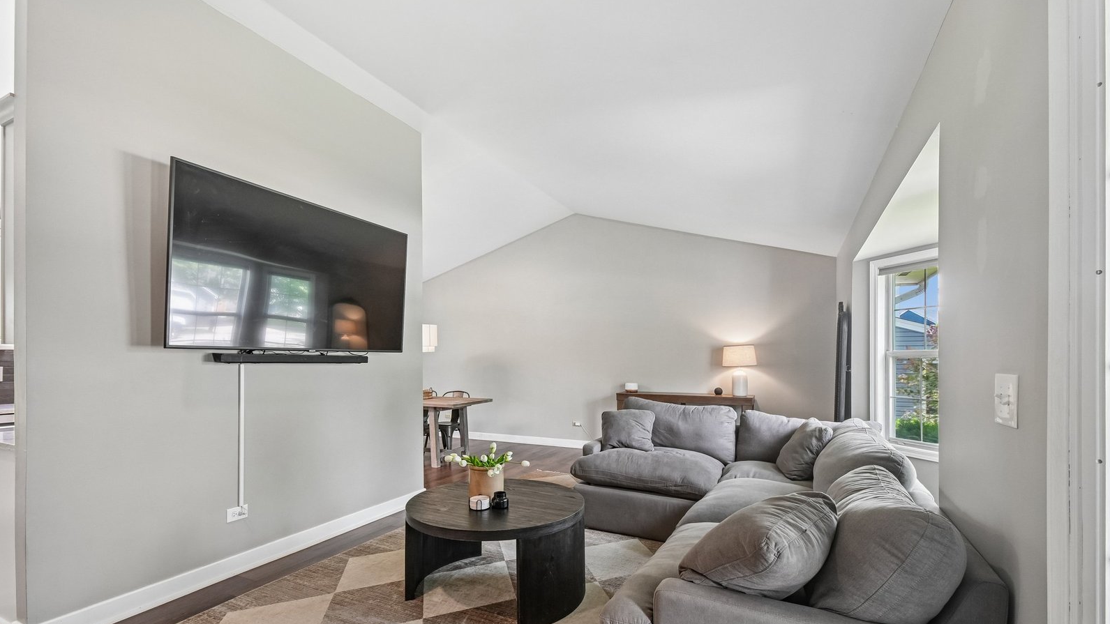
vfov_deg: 66.5
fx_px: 471
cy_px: 370
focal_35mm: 16
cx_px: 550
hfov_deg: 99.4
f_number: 8
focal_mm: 10
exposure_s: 1/10
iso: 400
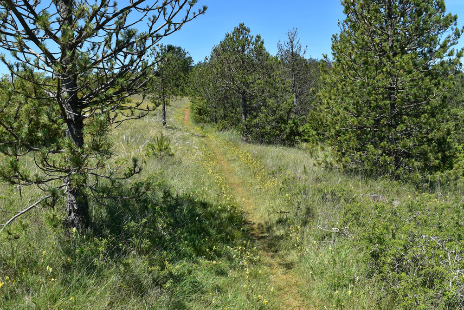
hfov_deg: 53.1
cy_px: 155
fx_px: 464
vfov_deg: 36.9
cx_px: 232
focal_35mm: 36
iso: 400
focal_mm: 24
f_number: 11
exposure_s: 1/400
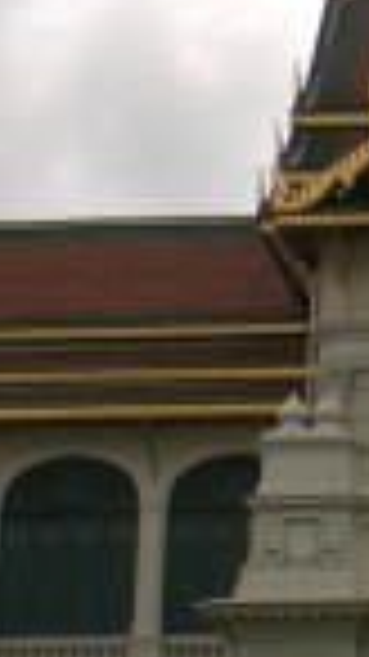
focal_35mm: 156
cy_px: 362
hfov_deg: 7.5
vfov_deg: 13.8
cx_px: 657
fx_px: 2717
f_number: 4.4
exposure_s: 1/1000
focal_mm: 6.3
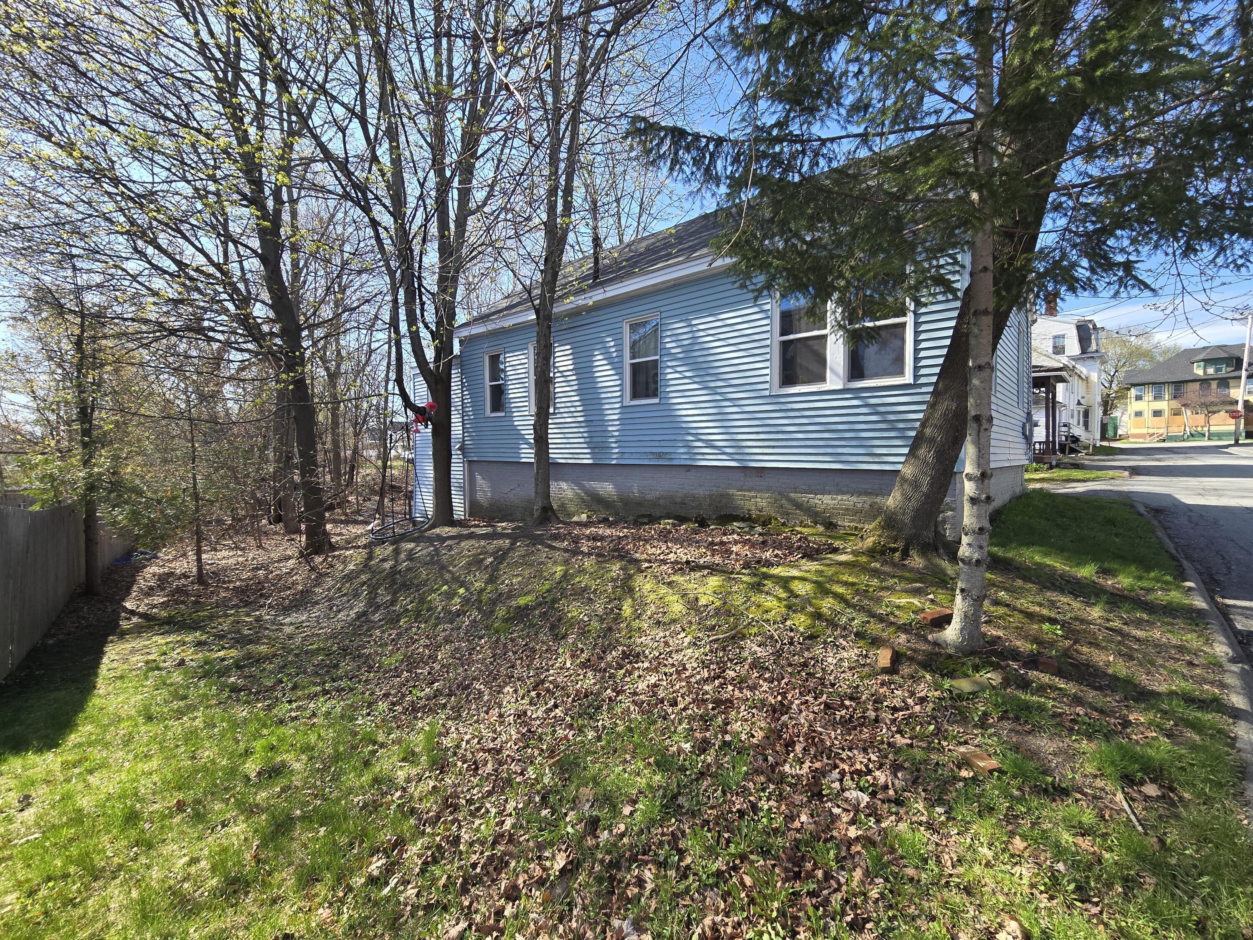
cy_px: 470
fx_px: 471
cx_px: 626
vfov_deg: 89.9
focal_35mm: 13
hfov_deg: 106.2
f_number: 2.2
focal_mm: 2.2
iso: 50
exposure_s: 1/611
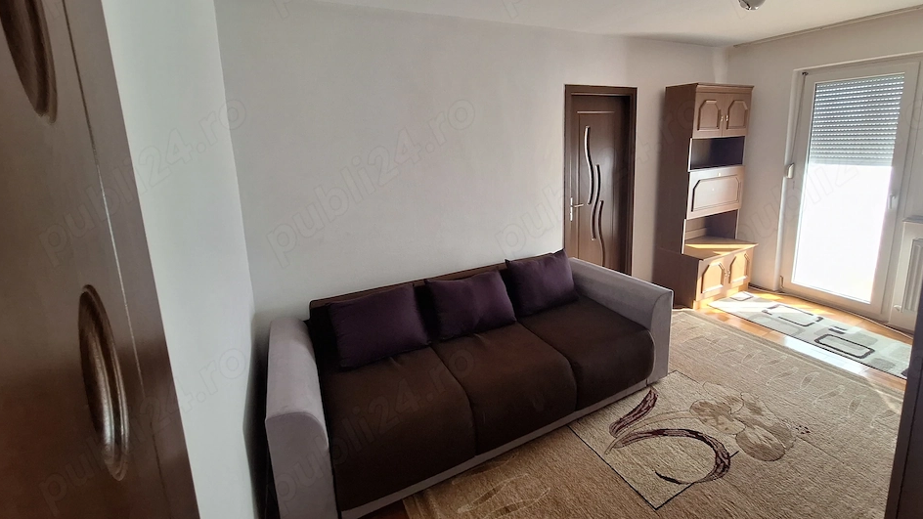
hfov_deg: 102.9
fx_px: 367
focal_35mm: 15
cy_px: 195
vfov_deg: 69.4
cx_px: 484
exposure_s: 1/50
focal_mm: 1.74
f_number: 2.2
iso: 80
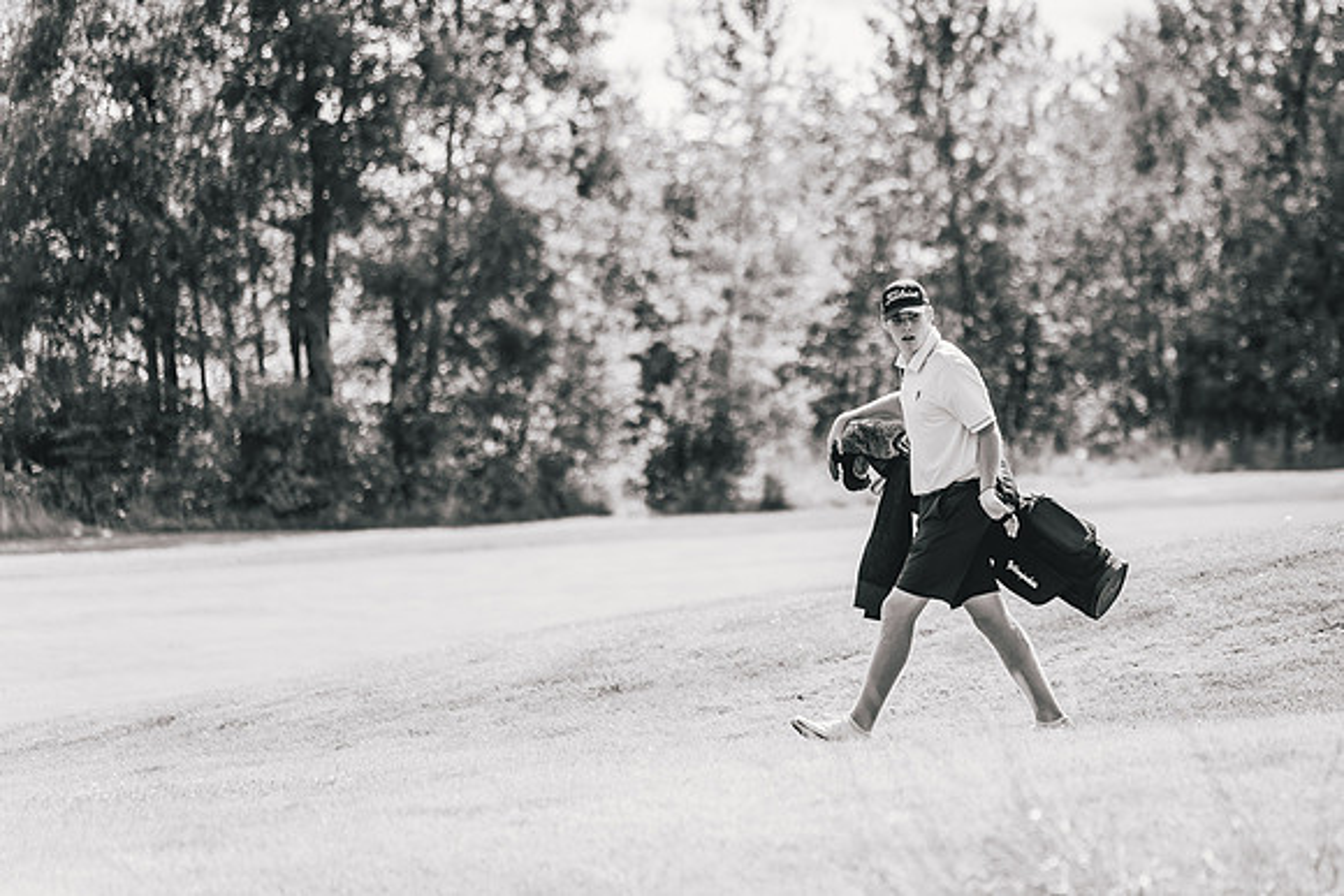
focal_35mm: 203
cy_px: 424
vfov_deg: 6.8
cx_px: 909
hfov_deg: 10.1
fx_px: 7572
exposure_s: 1/1600
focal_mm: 150
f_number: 2.8
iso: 100
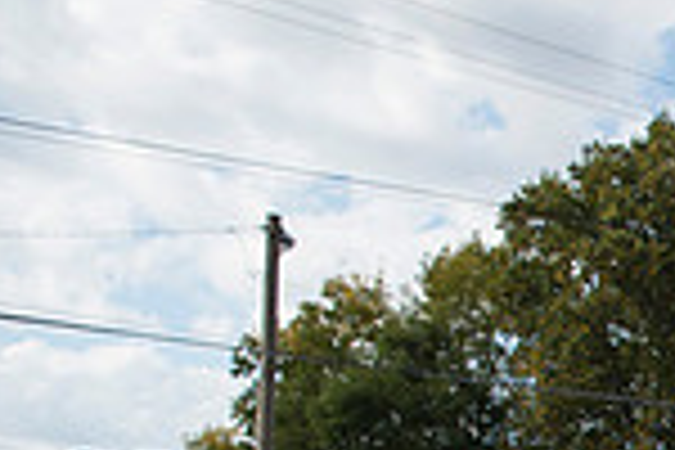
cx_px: 1215
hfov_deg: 17.7
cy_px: 785
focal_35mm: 93
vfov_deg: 13.4
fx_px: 1744
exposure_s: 1/1000
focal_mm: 24
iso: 250
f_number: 4.5
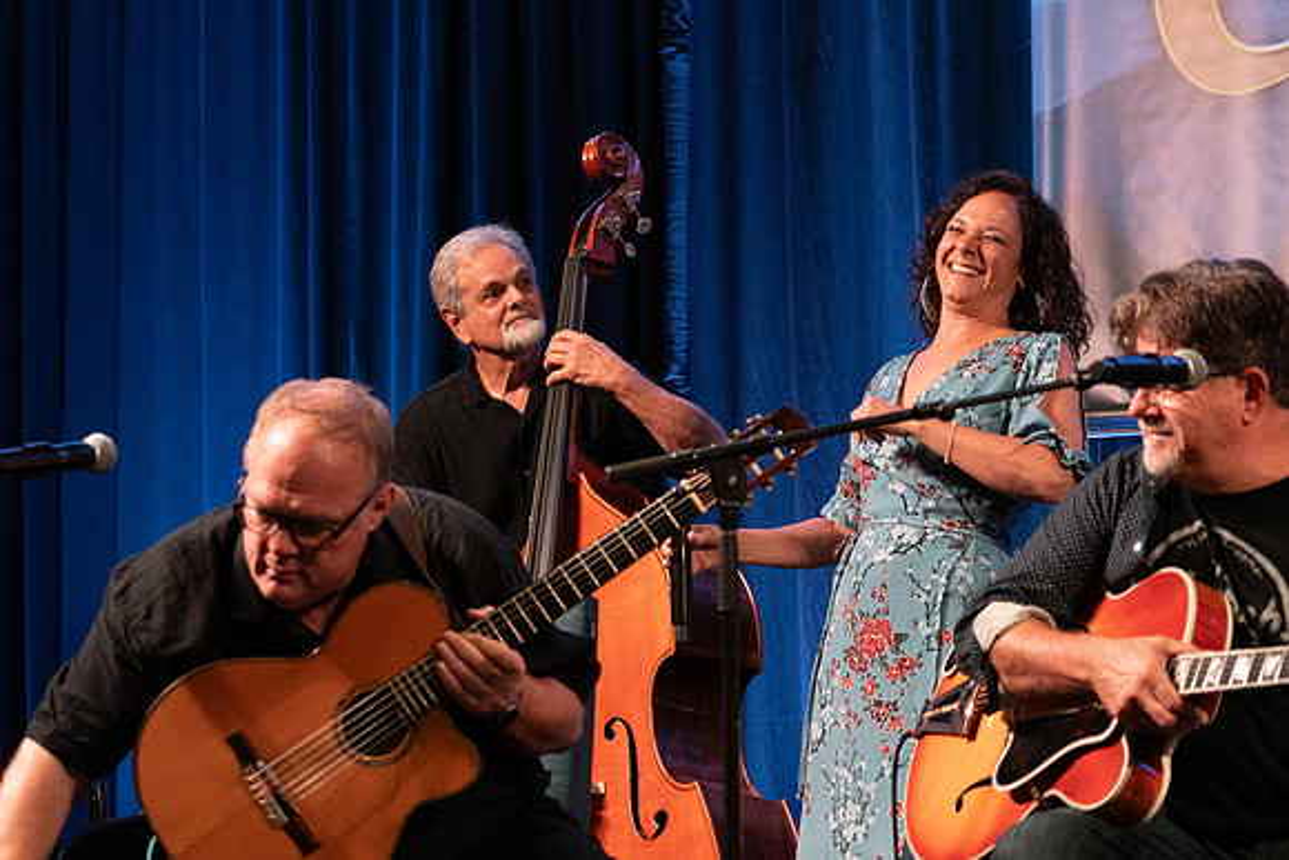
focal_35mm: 112
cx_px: 644
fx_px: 4011
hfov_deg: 18.3
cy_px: 430
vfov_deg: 12.2
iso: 8000
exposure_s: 1/200
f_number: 6.3
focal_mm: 112
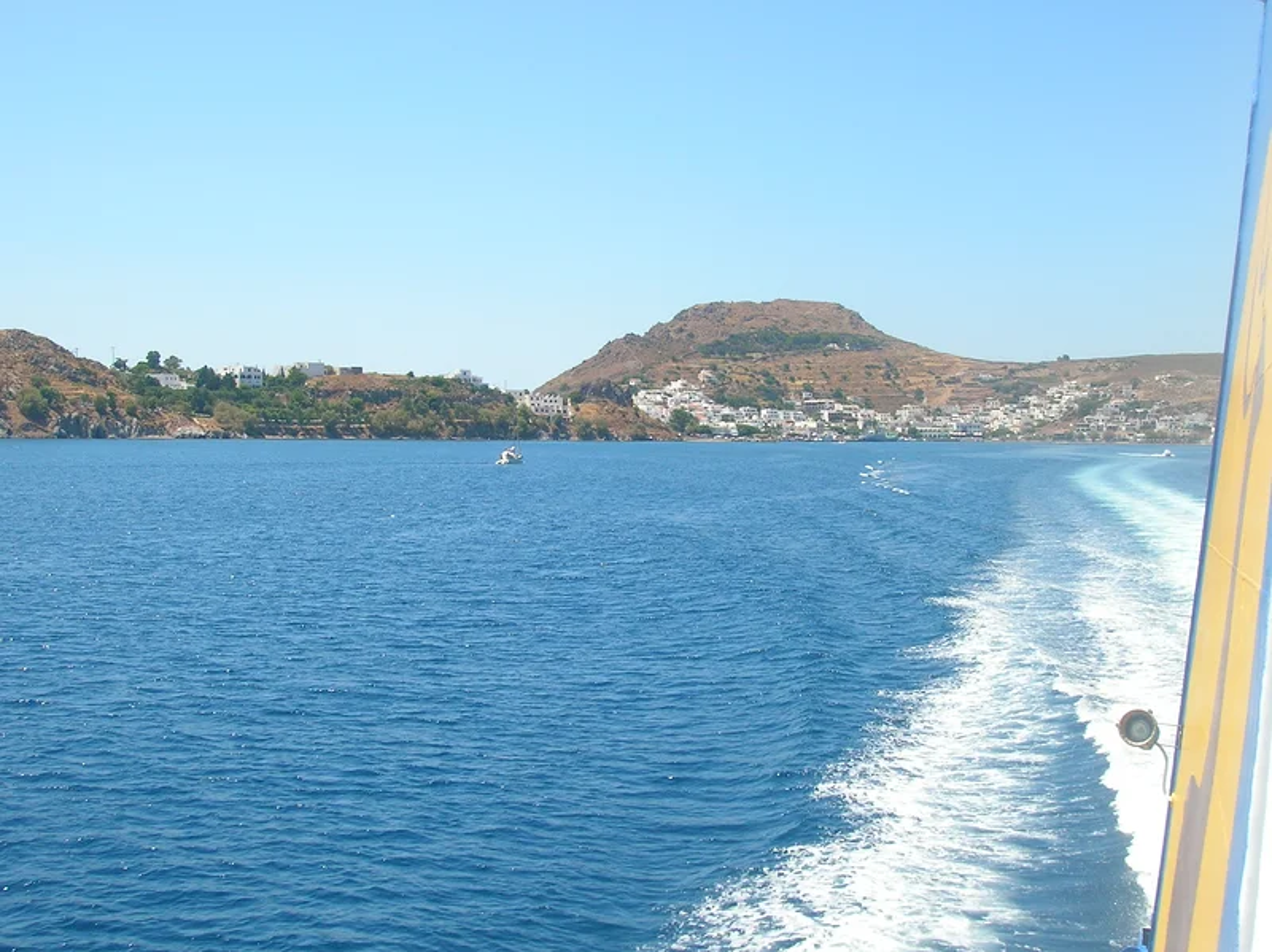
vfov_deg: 29.1
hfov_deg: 38.2
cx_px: 636
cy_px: 476
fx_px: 1836
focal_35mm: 50
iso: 50
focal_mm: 8.4
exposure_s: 1/224
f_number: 5.6
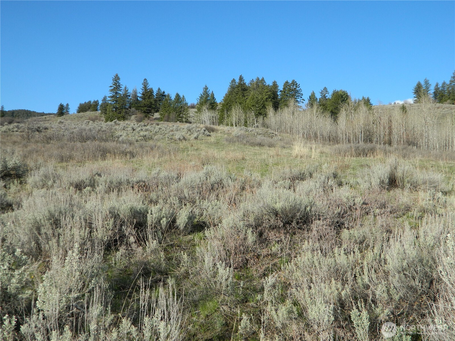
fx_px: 460
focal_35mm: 35
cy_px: 170
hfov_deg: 52.6
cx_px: 228
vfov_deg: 40.7
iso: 80
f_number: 3.3
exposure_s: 1/800
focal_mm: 6.2
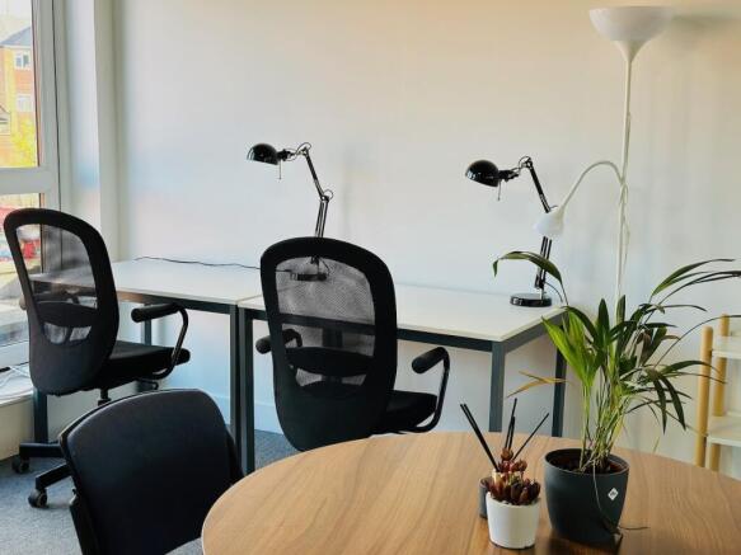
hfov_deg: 39.7
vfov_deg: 30.3
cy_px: 278
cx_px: 370
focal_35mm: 48
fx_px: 1027
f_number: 1.78
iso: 50
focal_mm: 6.86
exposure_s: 1/136
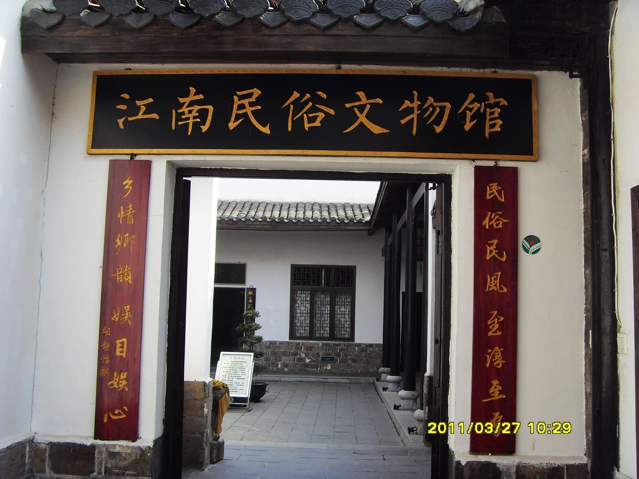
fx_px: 720
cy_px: 240
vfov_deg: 36.8
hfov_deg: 47.9
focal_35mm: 39
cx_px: 320
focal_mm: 6.6
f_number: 3.5
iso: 80
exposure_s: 1/250
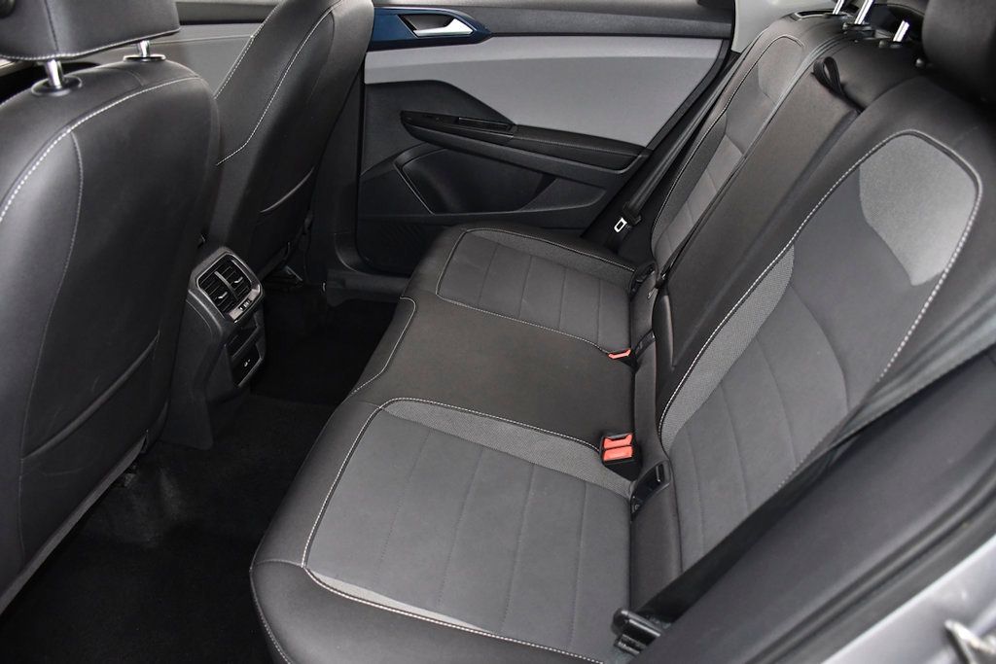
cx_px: 498
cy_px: 332
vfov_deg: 47.9
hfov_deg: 67.4
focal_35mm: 27
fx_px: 747
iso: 2500
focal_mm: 18
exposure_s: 1/250
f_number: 3.5
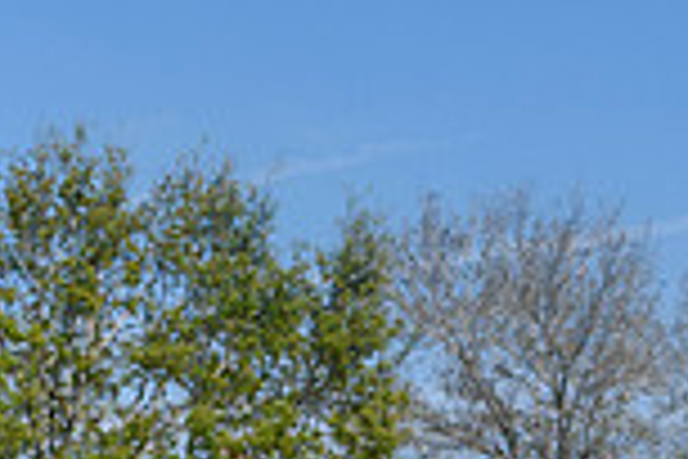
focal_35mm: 148
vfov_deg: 8.9
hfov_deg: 13.4
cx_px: 854
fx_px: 2828
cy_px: 799
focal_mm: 26
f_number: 10
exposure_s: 1/500
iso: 200
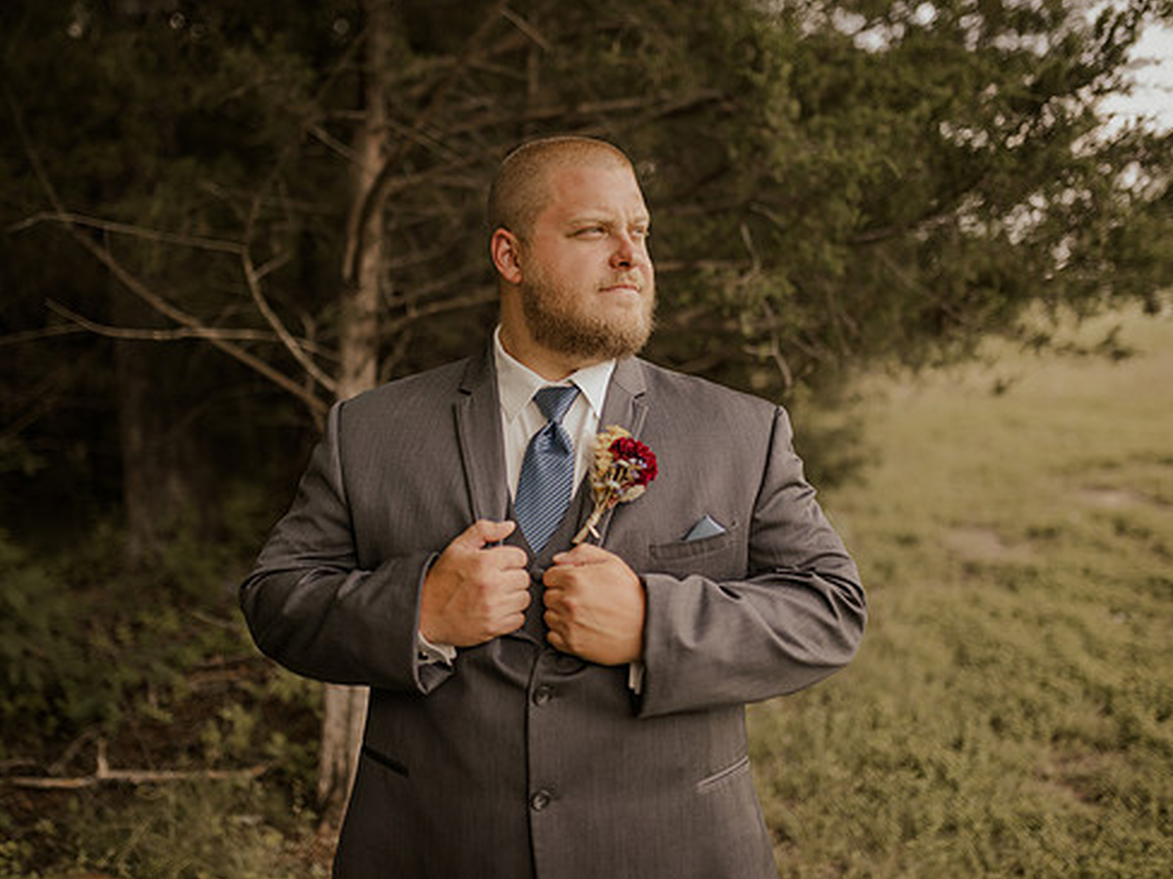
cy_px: 417
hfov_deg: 46.8
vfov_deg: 36.0
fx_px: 1355
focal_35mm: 40
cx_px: 582
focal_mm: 35
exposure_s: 1/400
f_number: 1.6
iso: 64
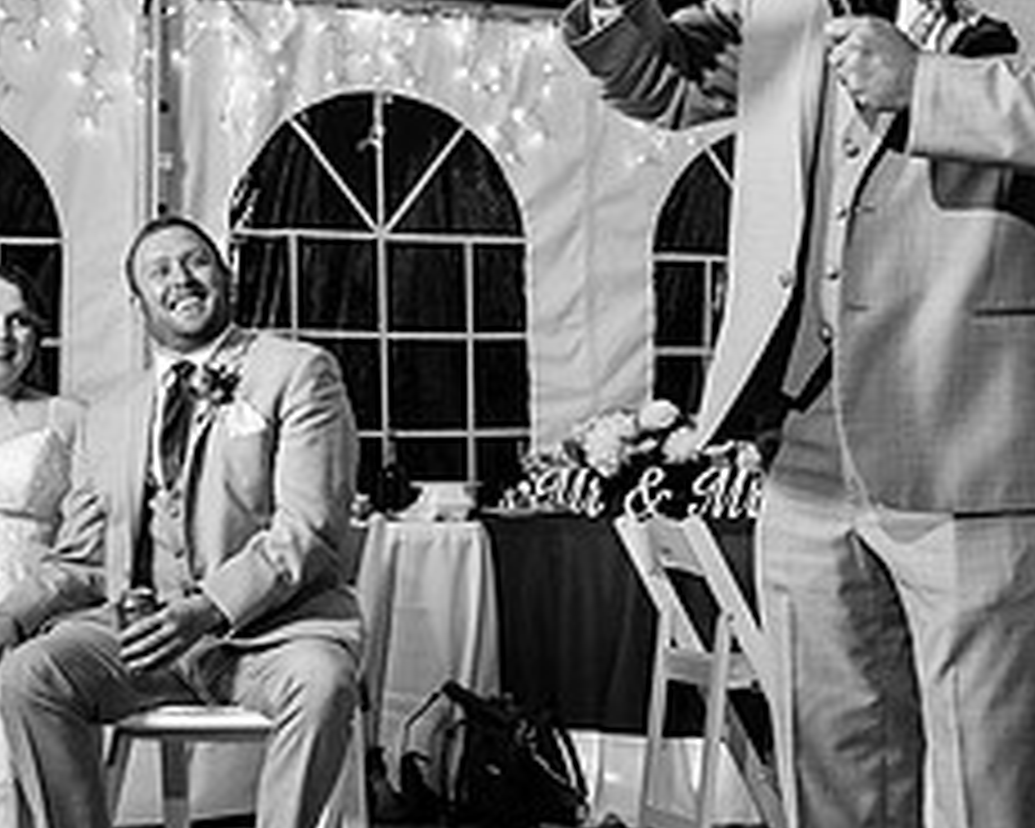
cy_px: 424
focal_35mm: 89
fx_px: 2726
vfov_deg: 17.3
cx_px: 713
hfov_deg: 21.4
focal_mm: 35
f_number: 5.6
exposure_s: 1/250
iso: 2000
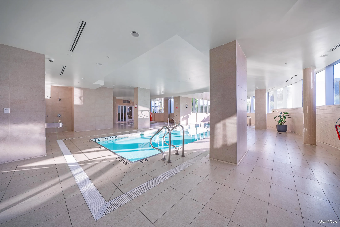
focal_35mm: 12
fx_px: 113
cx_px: 170
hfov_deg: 112.6
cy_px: 114
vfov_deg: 90.0
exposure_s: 1/500
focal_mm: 12
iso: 100
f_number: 6.3
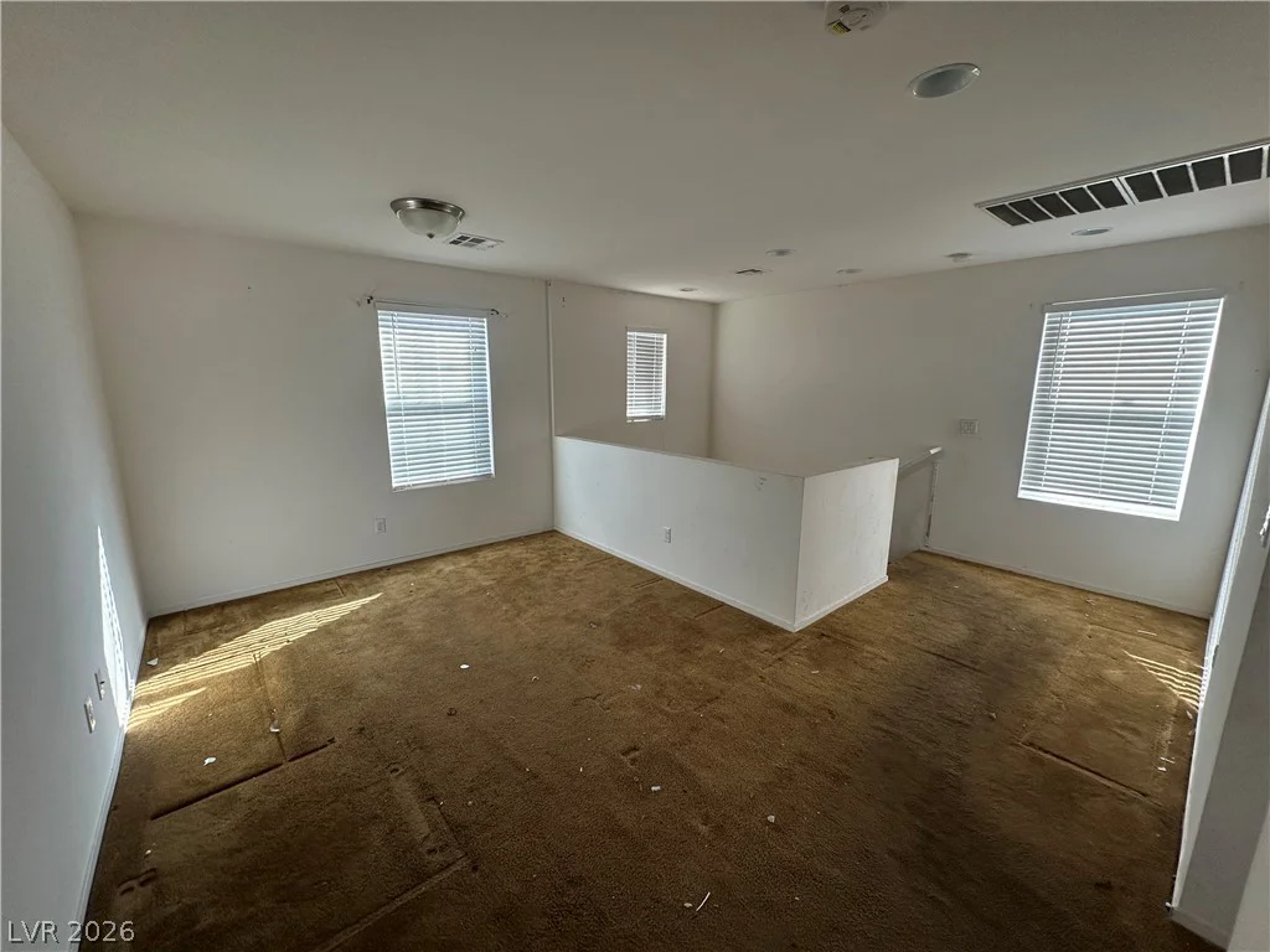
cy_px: 476
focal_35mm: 14
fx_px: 514
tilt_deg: -9.6
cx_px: 635
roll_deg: -0.2
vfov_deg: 85.7
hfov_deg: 102.1
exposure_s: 1/120
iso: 125
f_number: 2.2
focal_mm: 2.22
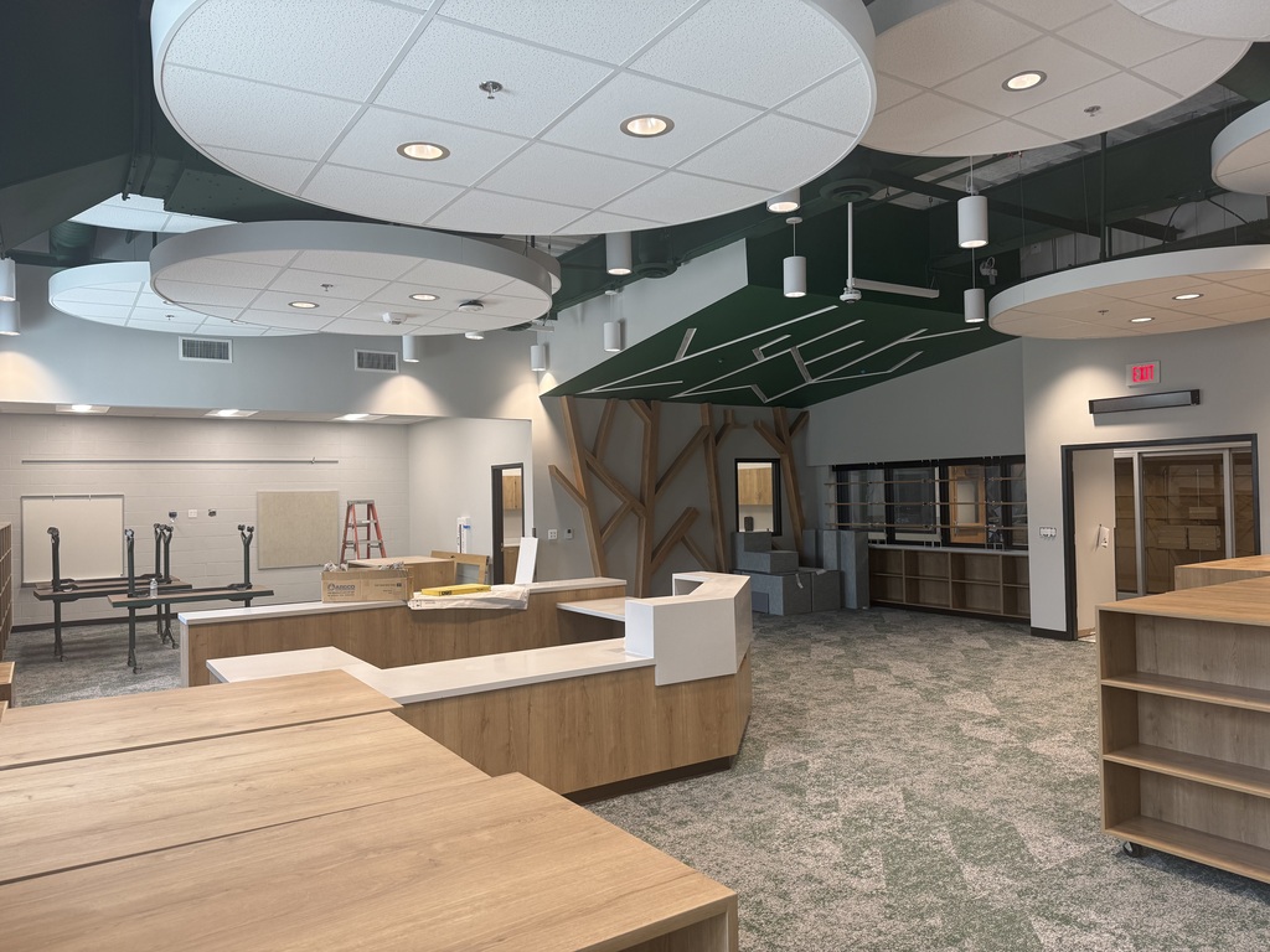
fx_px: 881
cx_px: 635
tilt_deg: +1.5
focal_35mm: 24
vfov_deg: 56.8
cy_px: 476
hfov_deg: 71.6
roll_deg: +0.5
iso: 100
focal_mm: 6.76
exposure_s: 1/120
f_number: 1.78
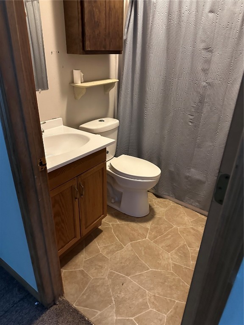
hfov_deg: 56.8
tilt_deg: -23.7
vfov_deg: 71.6
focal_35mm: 24
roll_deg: +0.9
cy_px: 162
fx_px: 226
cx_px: 122
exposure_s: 1/40
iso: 1000
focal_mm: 6.86
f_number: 1.78
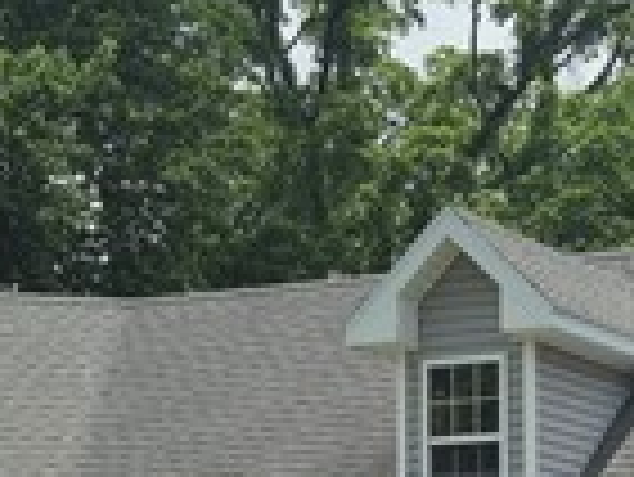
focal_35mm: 167
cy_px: 612
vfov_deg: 8.8
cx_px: 229
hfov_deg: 11.8
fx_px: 3061
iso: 25
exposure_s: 1/2104
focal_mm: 5.4
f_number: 1.8
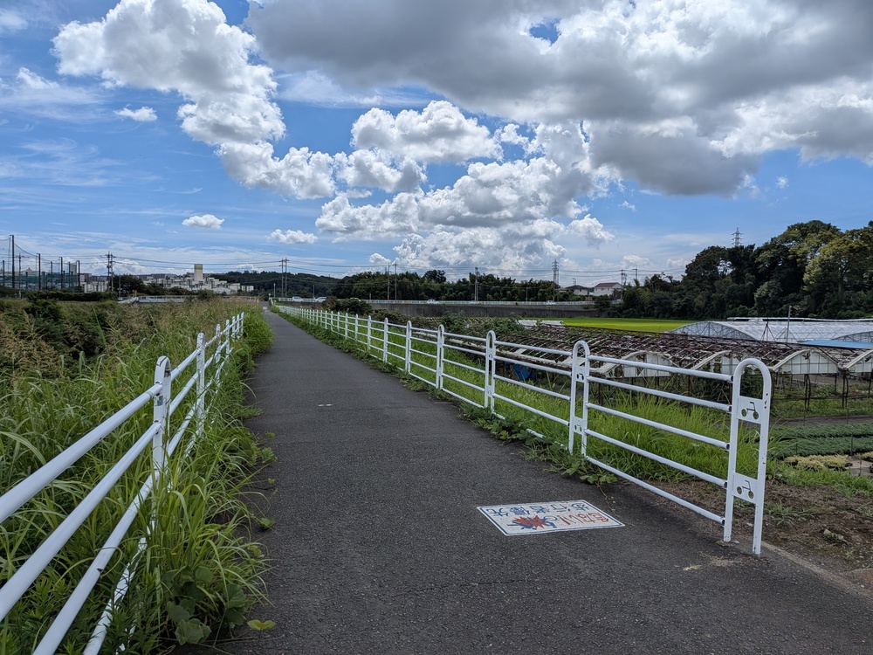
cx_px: 436
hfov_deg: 71.6
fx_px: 605
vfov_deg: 56.8
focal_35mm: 24
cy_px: 328
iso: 27
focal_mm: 4.53
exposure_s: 1/3344
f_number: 1.7
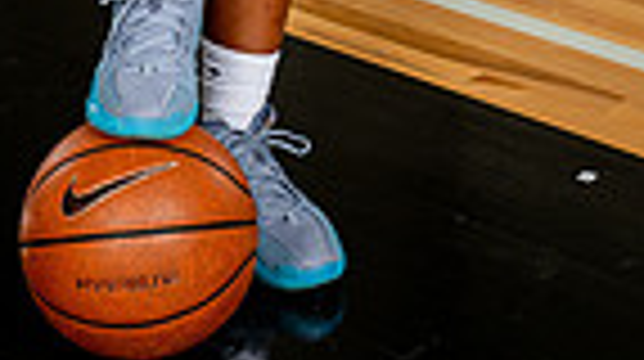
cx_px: 225
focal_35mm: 145
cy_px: -544
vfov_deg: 7.7
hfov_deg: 14.8
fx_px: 2473
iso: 250
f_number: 8
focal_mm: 44
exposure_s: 1/400
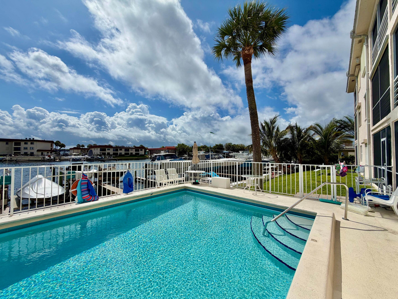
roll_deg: +0.8
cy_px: 150
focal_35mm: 14
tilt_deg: +1.5
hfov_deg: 102.1
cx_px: 199
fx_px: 161
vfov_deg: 85.7
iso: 20
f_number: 2.2
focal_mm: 2.22
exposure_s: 1/3125
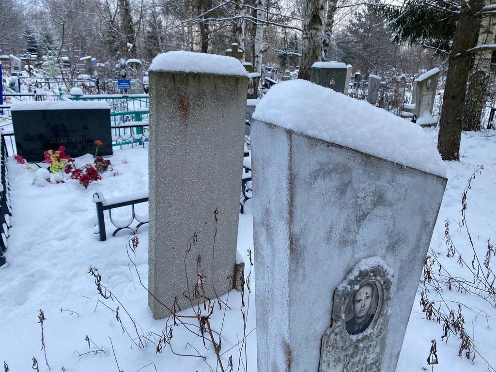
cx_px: 248
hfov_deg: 67.3
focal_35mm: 26
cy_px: 186
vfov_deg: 53.1
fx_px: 373
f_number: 1.8
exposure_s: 1/268
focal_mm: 4.25
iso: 32
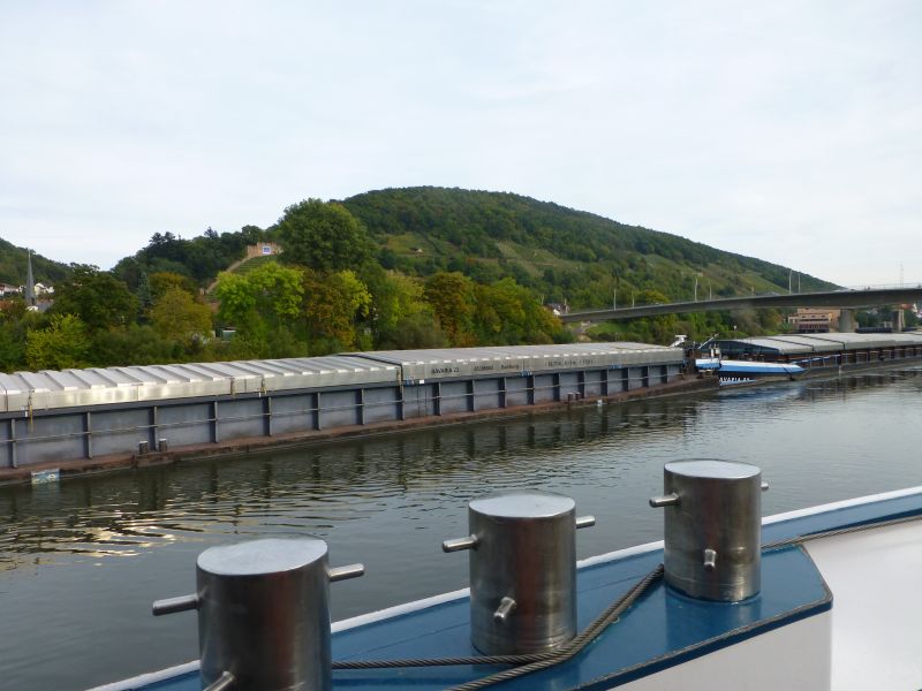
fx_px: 639
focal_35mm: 24
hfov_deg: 71.6
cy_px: 346
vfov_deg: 56.8
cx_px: 461
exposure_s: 1/500
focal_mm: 4.3
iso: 100
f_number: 3.3
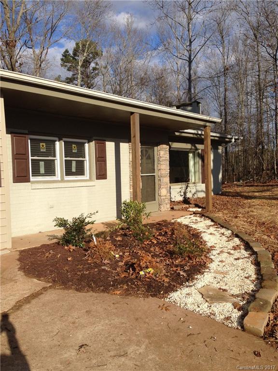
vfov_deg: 55.4
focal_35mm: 33
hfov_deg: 42.9
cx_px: 139
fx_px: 353
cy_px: 186
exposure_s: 1/2088
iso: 50
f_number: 2.4
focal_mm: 4.12
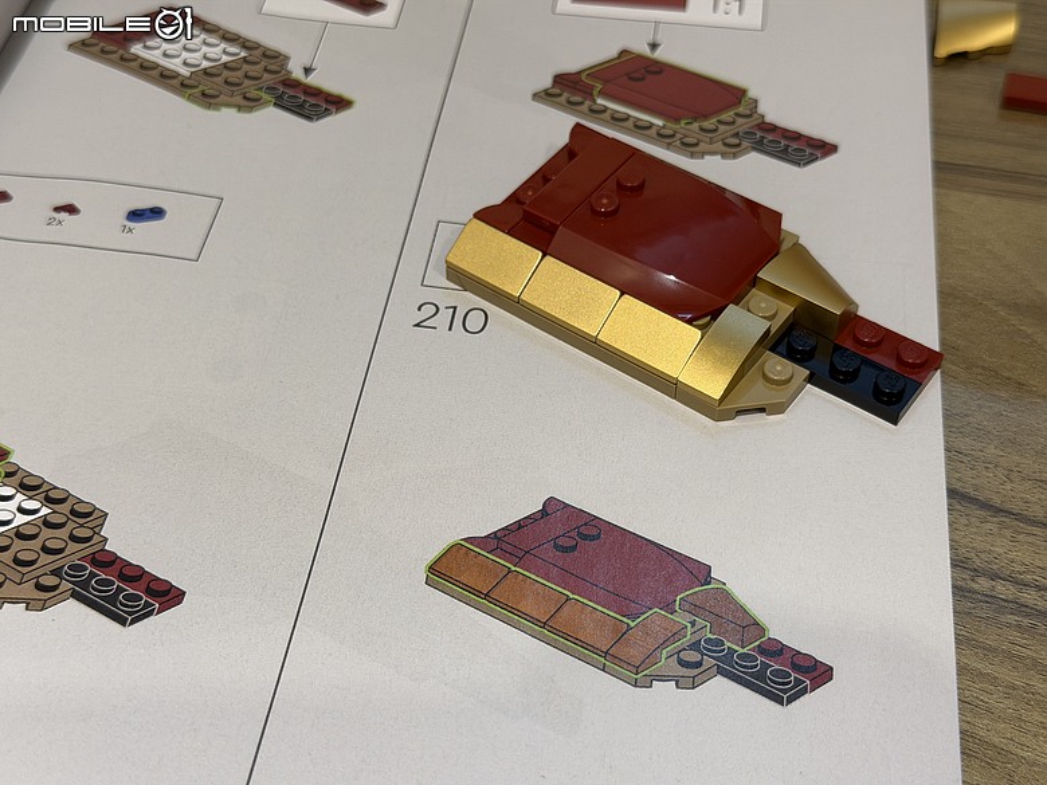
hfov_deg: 39.7
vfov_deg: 30.3
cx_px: 524
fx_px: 1452
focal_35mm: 48
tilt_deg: -48.4
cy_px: 392
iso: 200
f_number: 1.78
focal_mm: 6.76
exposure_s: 1/60
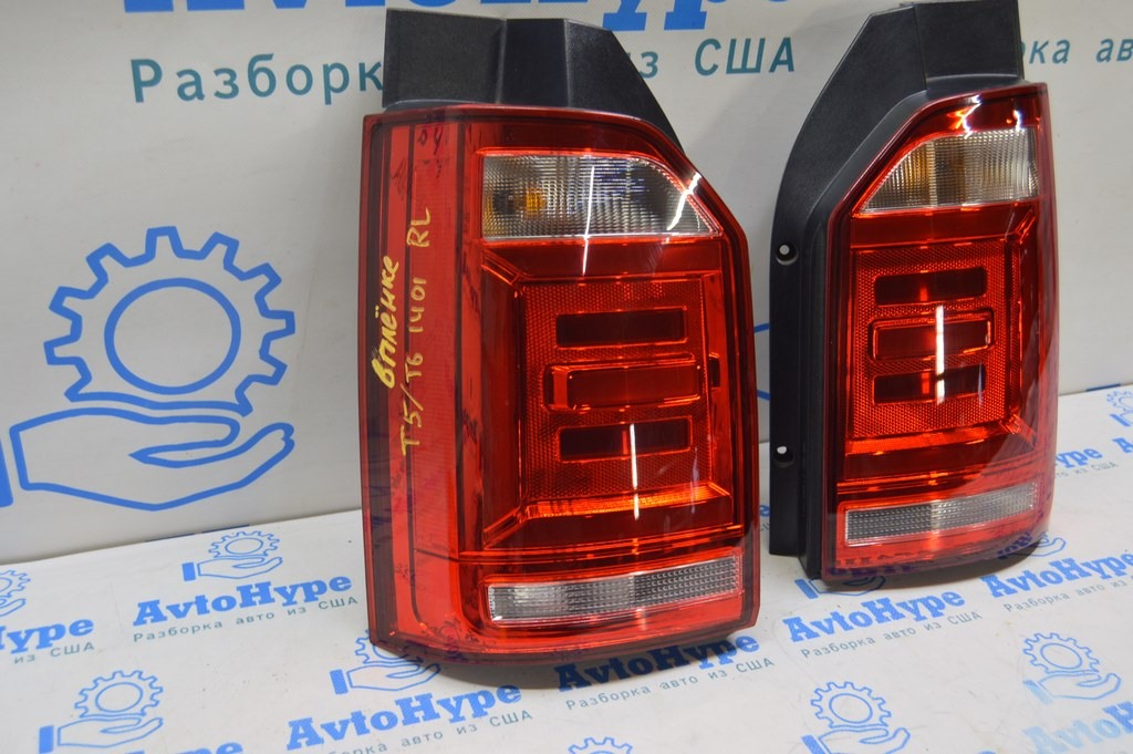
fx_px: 1132
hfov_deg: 53.2
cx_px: 566
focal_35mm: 36
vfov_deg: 36.8
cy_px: 377
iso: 400
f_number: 5.6
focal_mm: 24
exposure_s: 1/20
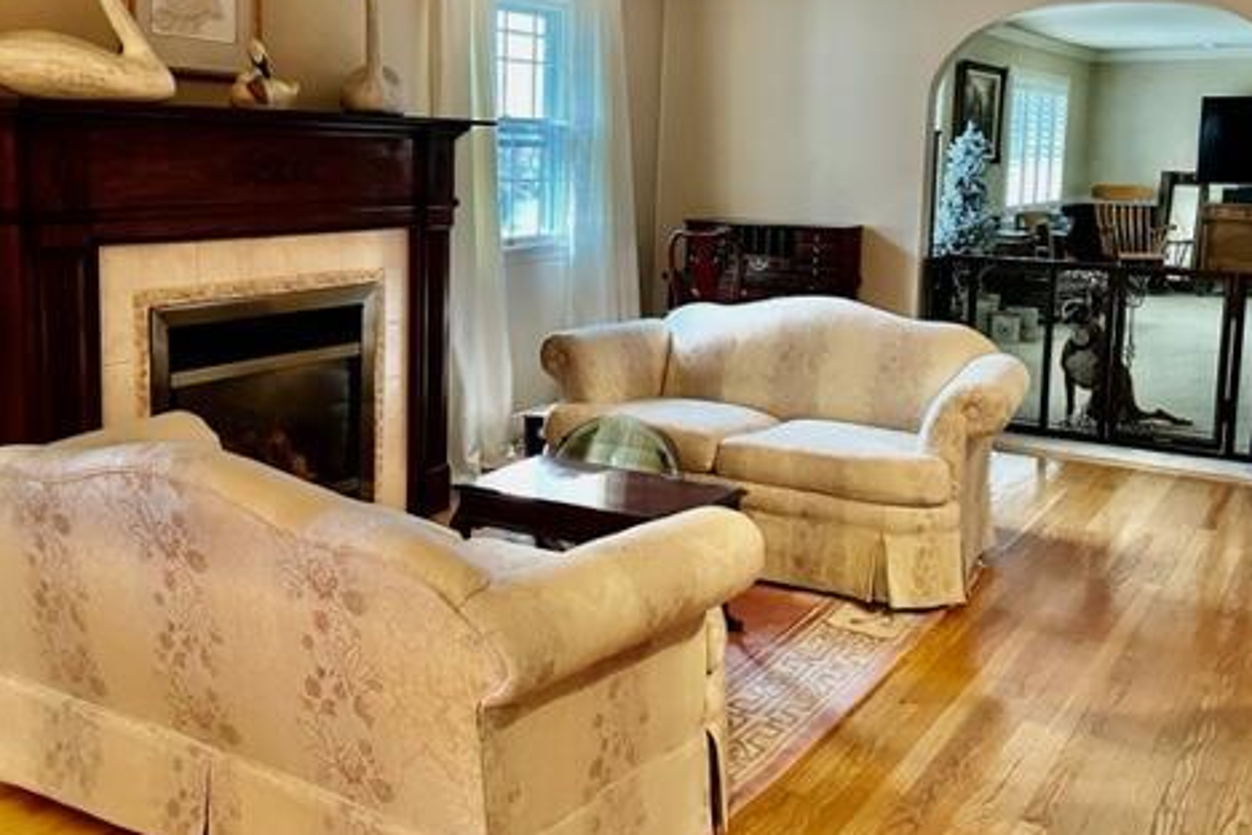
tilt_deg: -7.0
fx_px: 1287
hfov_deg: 51.8
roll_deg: -1.3
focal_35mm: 37
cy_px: 310
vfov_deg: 35.7
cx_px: 554
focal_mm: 5.1
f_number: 1.6
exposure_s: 1/40
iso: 500
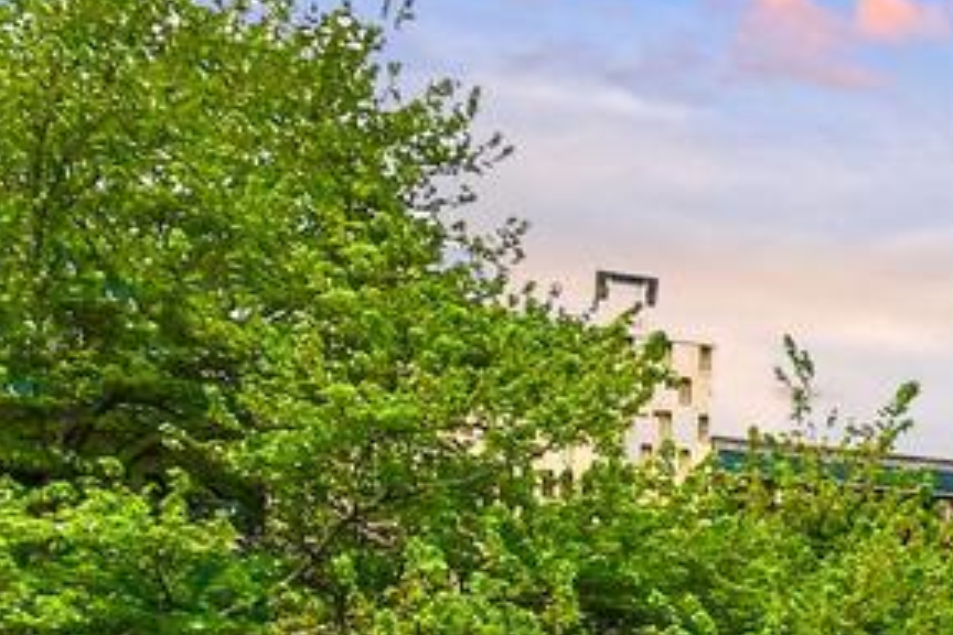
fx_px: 2382
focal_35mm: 90
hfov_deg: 19.7
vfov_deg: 13.5
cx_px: 1426
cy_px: 1171
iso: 200
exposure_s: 1/250
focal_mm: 12
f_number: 7.1
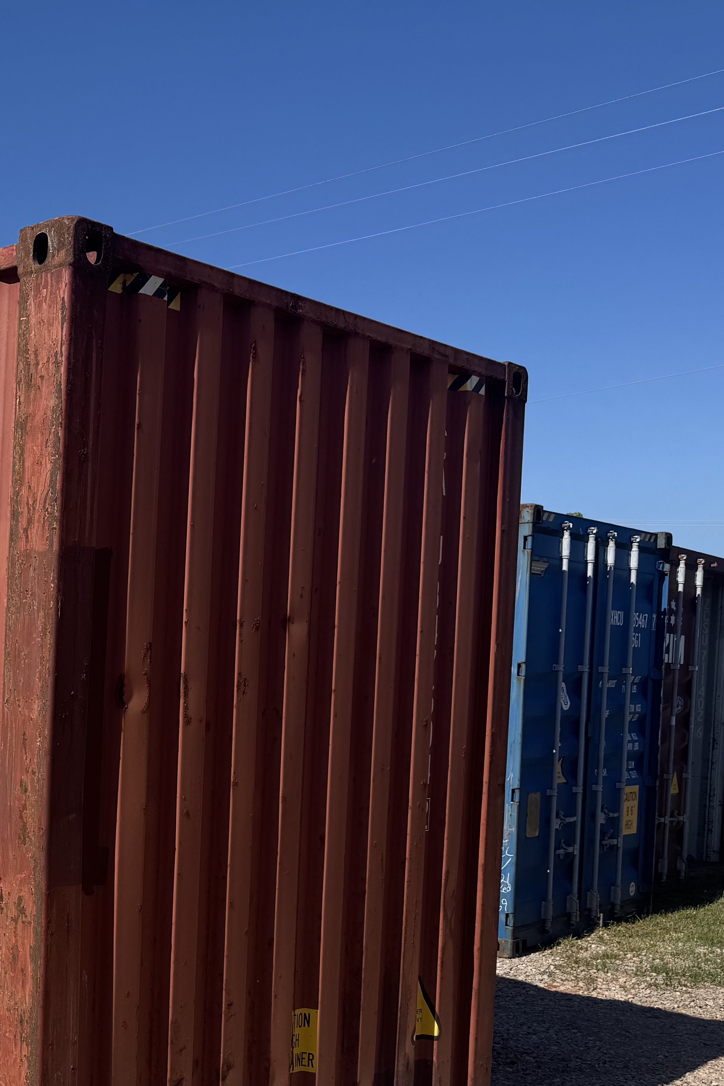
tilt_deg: -2.9
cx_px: -150
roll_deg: -0.3
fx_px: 1388
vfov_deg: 42.0
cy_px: 749
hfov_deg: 26.0
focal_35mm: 46
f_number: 1.78
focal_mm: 6.76
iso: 80
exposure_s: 1/5814
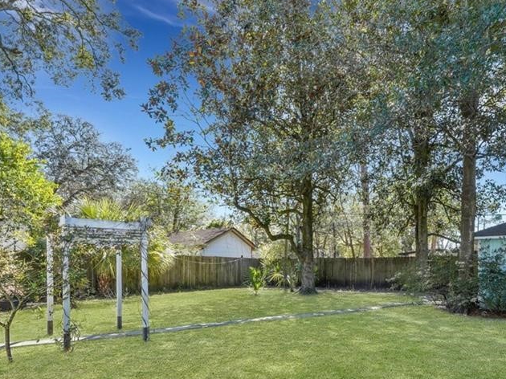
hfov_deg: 69.0
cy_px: 261
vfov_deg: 53.5
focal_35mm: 25
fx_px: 365
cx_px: 292
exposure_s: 1/60
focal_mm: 16
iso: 320
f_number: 9
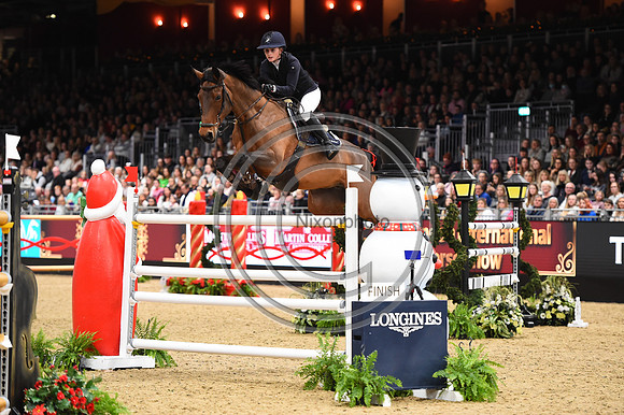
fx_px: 2598
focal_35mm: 150
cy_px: 208
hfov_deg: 13.7
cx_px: 312
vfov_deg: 9.1
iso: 5000
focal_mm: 150
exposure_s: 1/800
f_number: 3.5
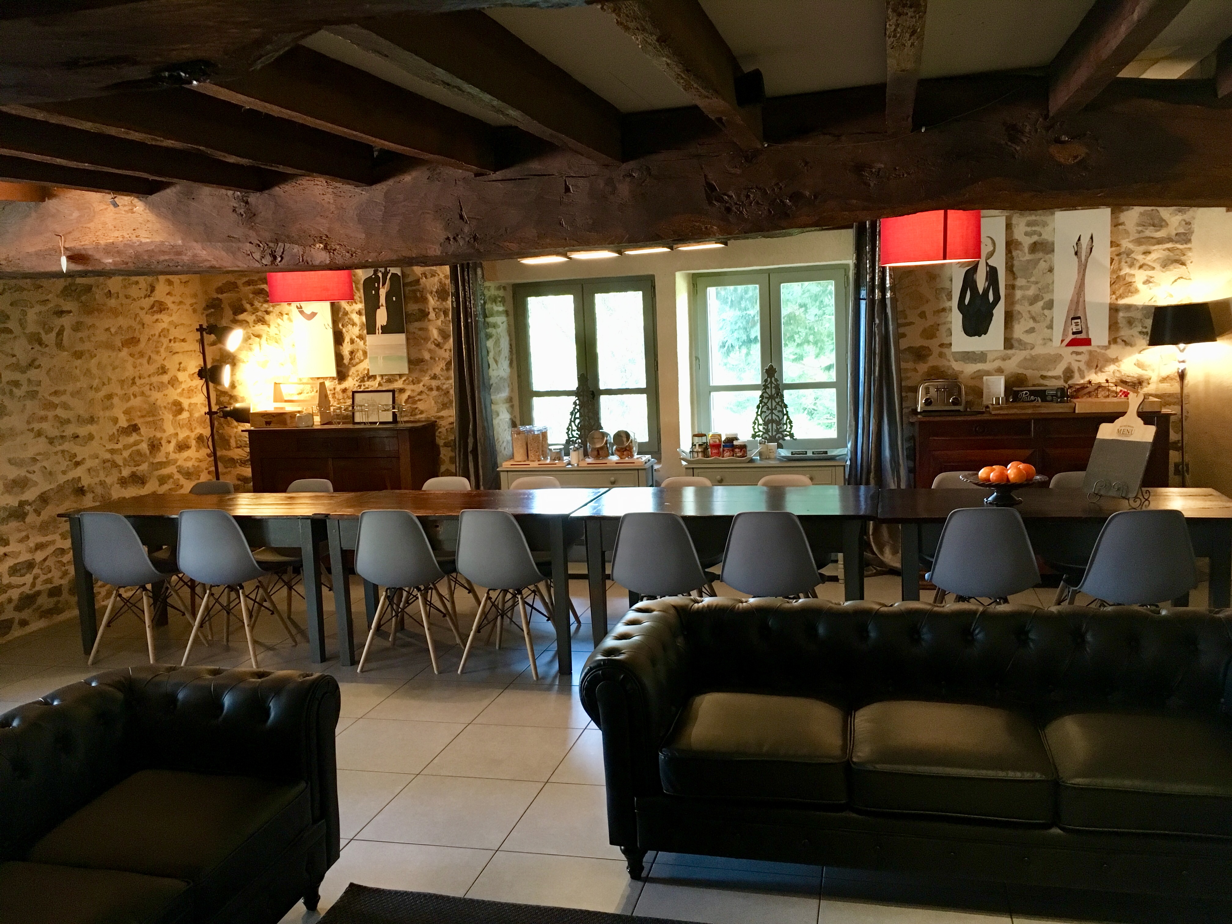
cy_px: 462
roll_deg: +2.9
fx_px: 1032
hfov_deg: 61.7
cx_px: 616
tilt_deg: -8.8
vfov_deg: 48.2
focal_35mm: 29
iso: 200
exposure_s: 1/25
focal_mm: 4.15
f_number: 2.2
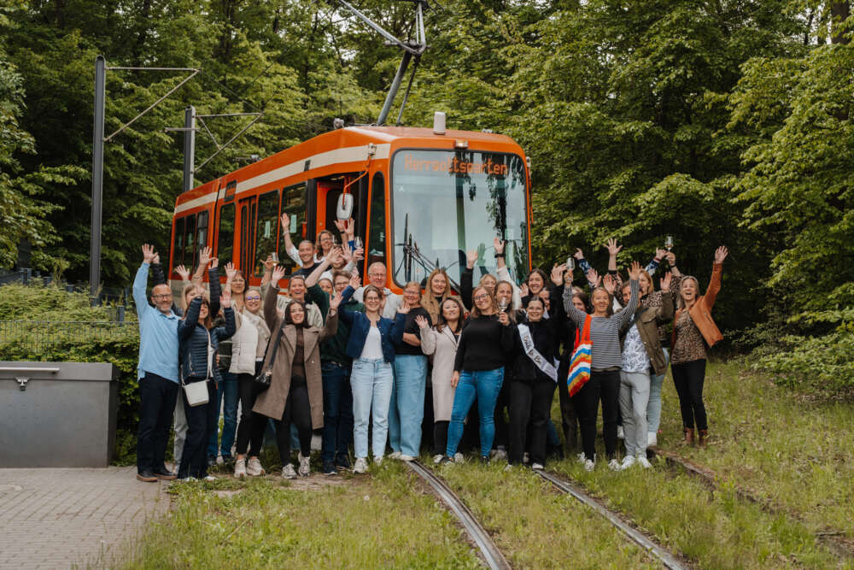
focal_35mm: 59
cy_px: 243
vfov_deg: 23.0
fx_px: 1400
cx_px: 470
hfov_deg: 33.9
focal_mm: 50
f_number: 4
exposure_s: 1/250
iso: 640
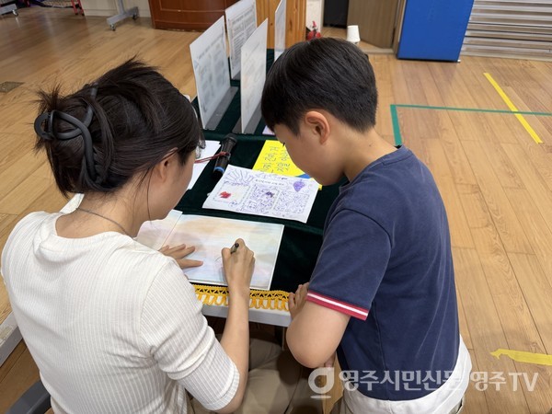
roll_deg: -0.8
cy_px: 207
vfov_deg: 56.8
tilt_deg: -37.6
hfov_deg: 71.6
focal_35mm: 24
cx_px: 276
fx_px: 383
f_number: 1.78
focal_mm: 6.76
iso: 125
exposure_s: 1/120
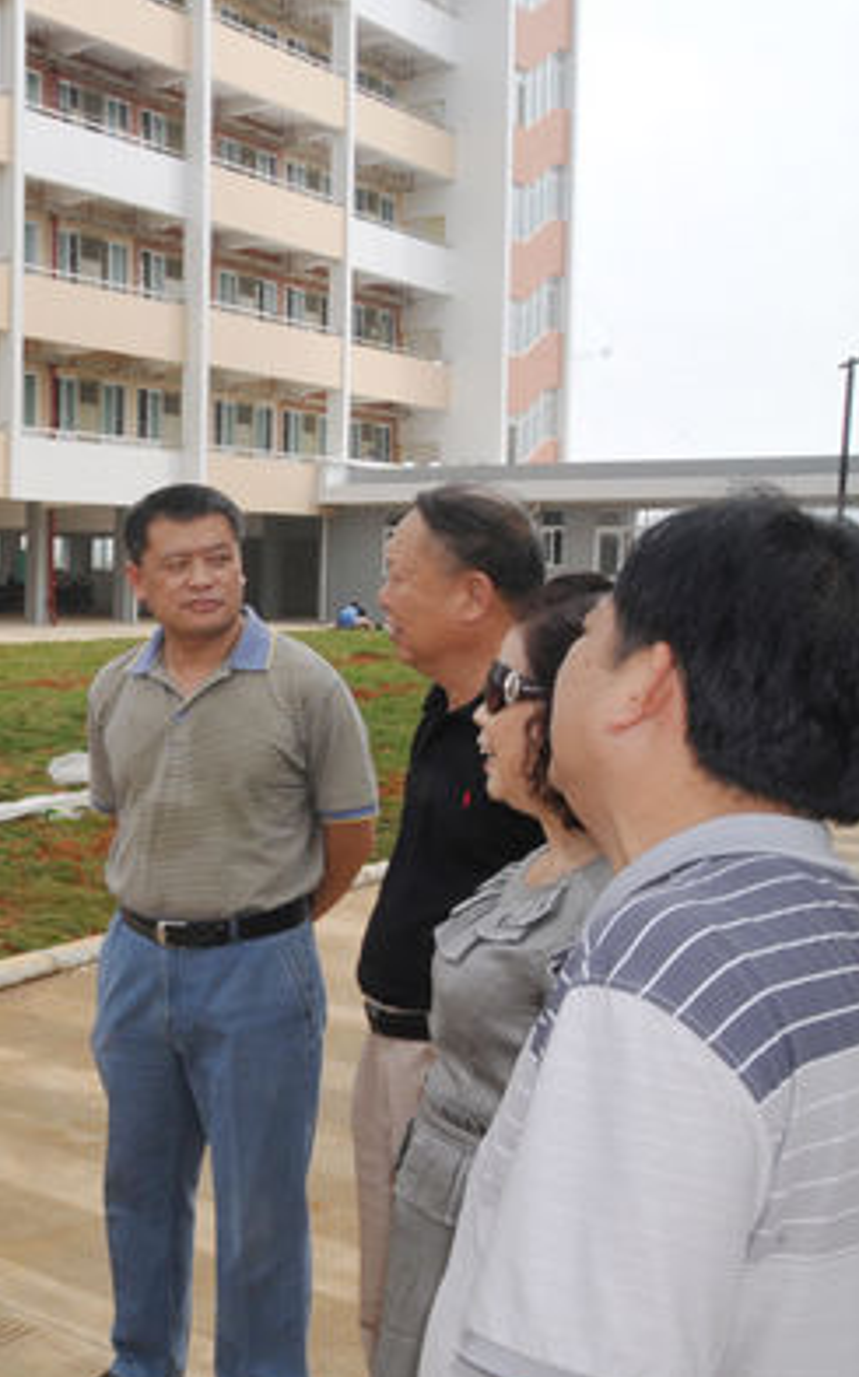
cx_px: -186
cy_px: 694
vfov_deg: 47.2
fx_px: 1576
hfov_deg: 26.8
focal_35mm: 42
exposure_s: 1/60
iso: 400
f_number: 22
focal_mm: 18
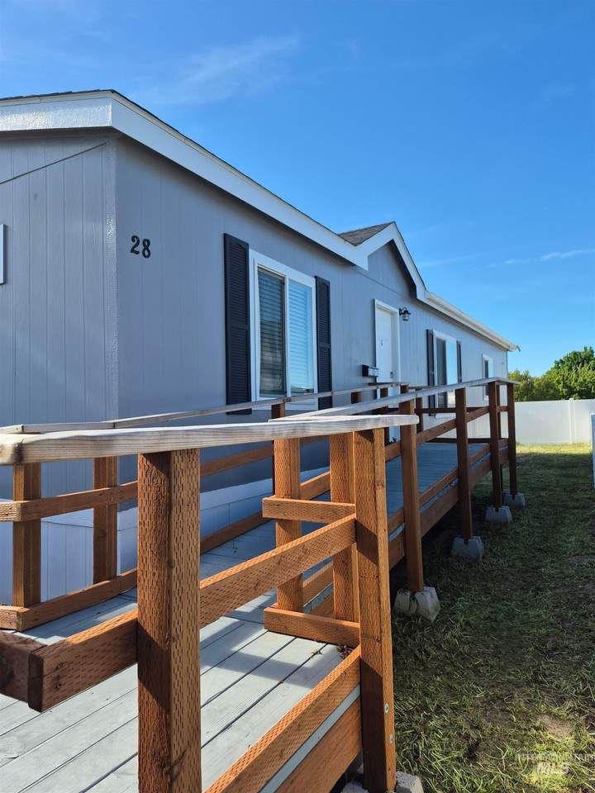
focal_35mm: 23
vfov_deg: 73.9
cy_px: 396
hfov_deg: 58.9
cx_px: 298
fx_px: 527
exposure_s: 1/752
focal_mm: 5.4
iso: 25
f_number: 1.8
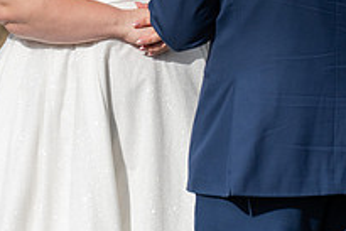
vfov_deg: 3.2
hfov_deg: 4.8
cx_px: 196
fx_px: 4087
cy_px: -72
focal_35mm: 425
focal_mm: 150
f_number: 4.5
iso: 400
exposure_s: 1/8000
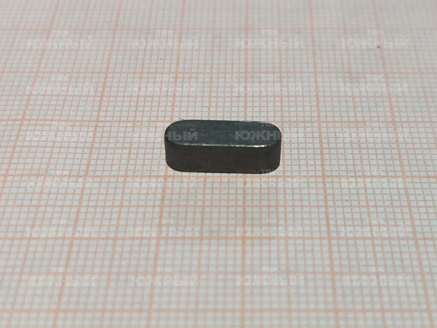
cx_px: 218
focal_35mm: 26
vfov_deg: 53.1
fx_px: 328
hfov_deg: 67.3
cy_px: 164
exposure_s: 1/100
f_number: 1.4
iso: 125
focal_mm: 4.66
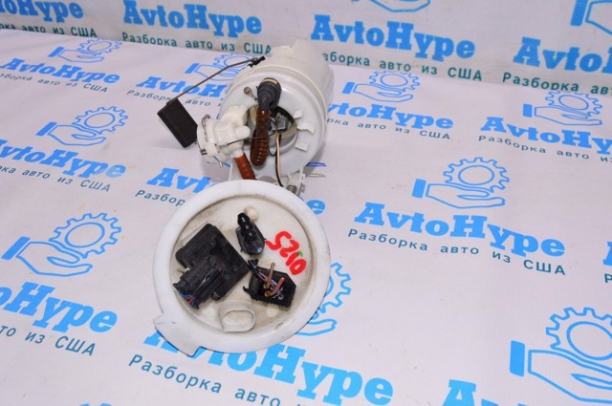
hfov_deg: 53.2
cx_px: 306
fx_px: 611
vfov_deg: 36.8
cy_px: 203
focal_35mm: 36
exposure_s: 1/200
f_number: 8
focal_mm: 24
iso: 1600
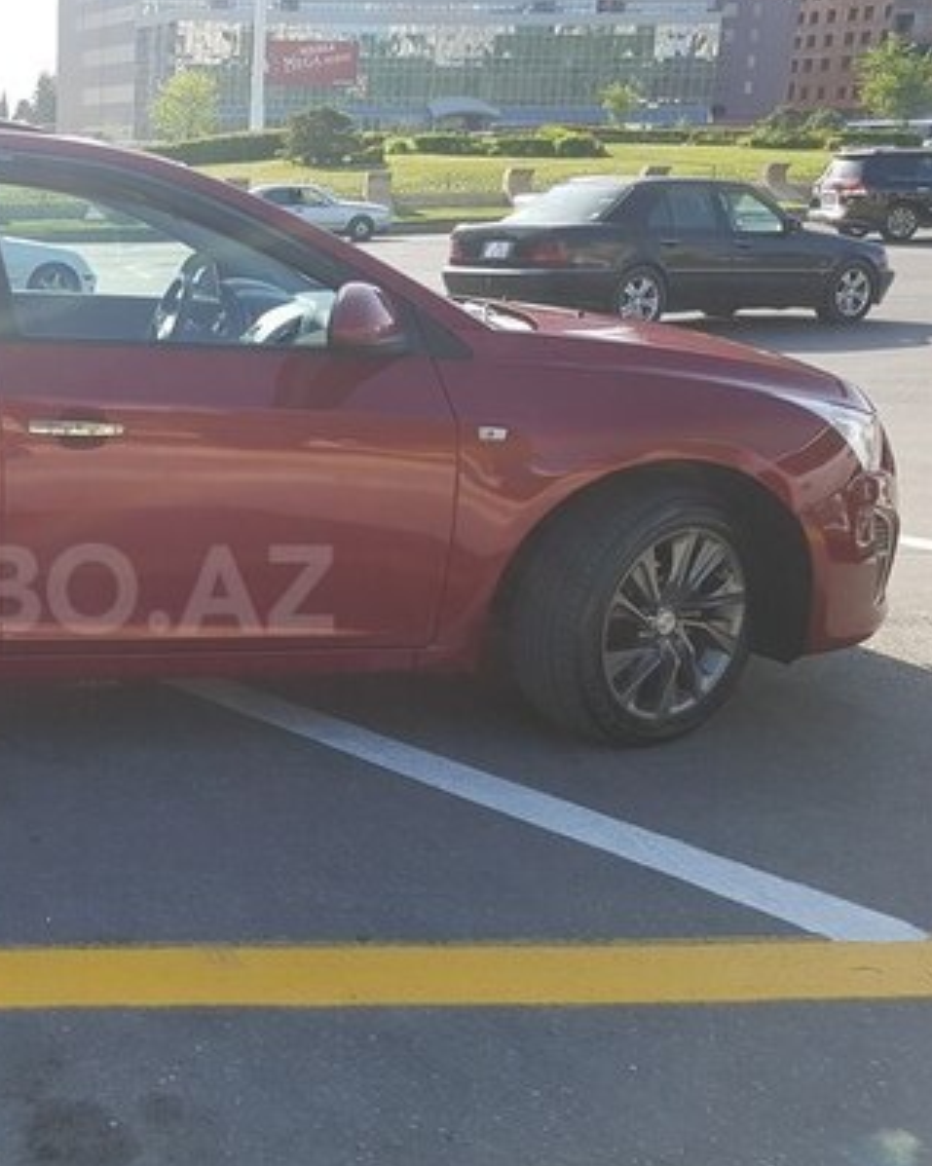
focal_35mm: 42
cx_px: 35
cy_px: 589
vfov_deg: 43.8
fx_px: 1449
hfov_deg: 33.1
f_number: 1.7
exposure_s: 1/1020
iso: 50
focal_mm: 4.2
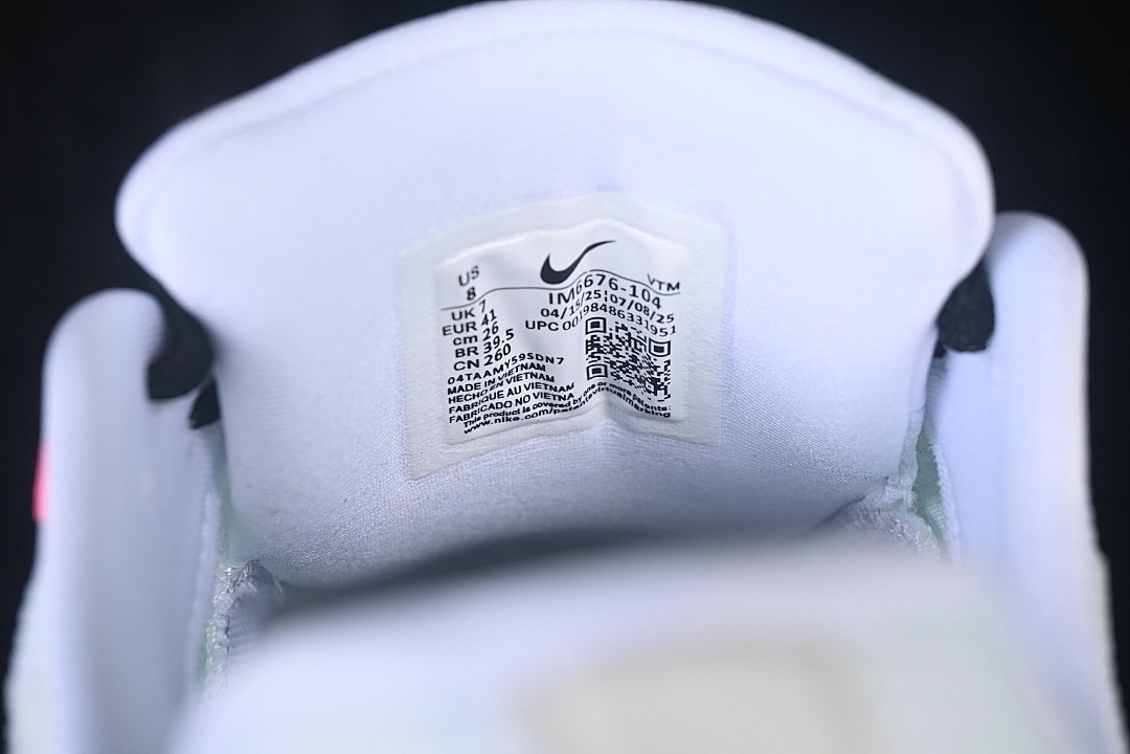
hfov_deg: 27.0
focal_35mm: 75
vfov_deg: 18.2
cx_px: 565
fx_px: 2354
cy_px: 377
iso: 160
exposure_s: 1/80
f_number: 7.1
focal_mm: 50
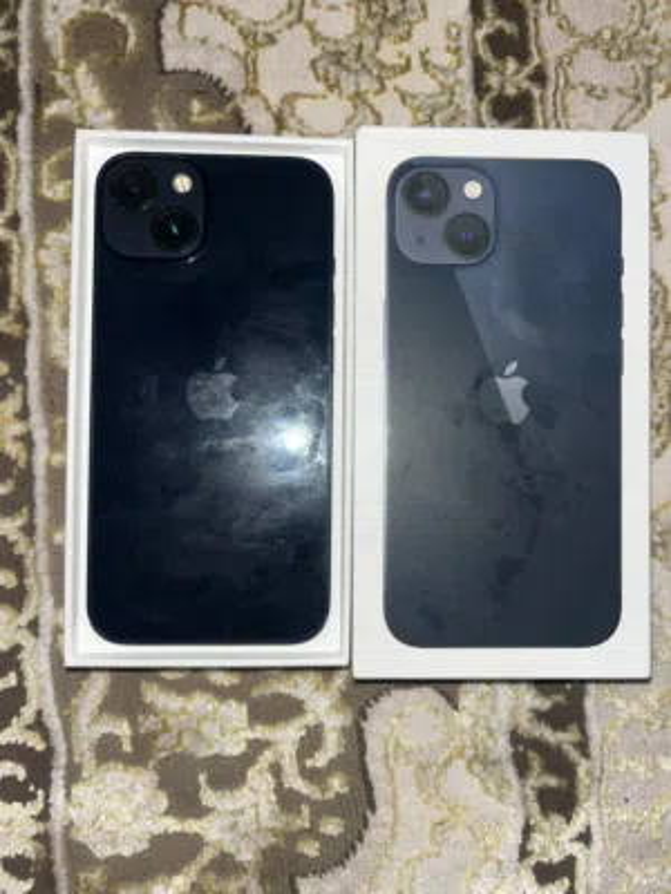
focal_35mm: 26
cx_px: 336
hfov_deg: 53.1
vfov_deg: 67.3
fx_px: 672
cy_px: 447
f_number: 1.6
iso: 32
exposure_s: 1/4
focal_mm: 5.1
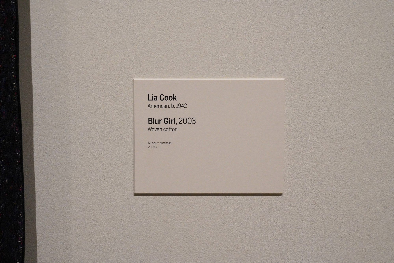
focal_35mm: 56
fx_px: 613
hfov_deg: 35.6
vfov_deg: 24.2
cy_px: 132
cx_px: 197
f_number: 13
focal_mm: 56
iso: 6400
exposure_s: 1/100
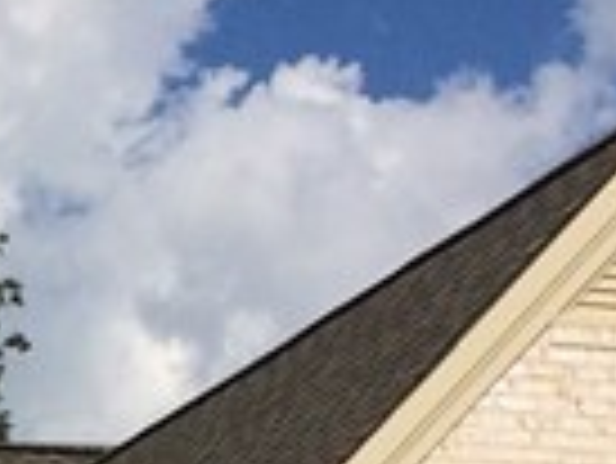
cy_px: 987
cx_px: -638
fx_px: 3865
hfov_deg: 8.6
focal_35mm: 217
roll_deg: +1.3
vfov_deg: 6.6
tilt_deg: +8.6
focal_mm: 4.15
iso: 40
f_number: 2.2
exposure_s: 1/5882
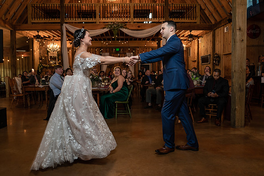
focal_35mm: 29
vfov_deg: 45.1
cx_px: 132
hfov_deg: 63.8
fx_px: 212
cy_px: 88
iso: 2000
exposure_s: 1/100
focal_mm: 27
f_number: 4
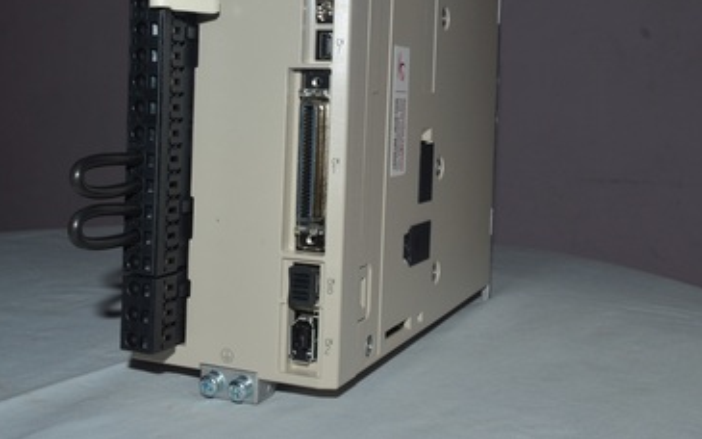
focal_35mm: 46
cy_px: 123
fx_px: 880
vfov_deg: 27.7
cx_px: 400
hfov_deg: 43.4
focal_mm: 22
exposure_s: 1/60
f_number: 16
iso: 100
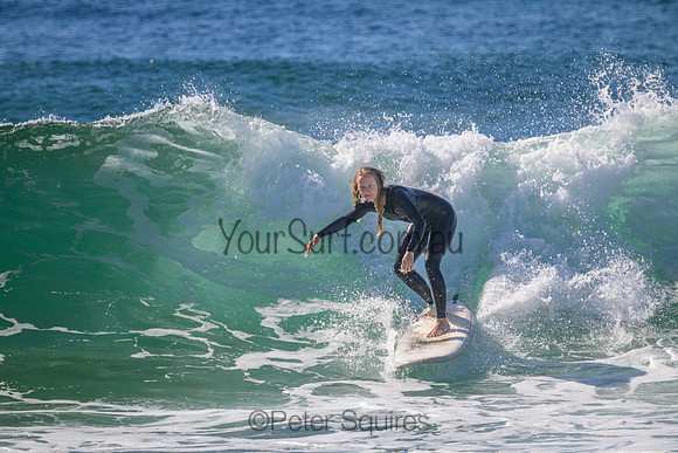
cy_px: 226
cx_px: 339
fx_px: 15069
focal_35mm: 800
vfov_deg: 1.7
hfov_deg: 2.6
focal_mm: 800
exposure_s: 1/1600
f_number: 11
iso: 1100
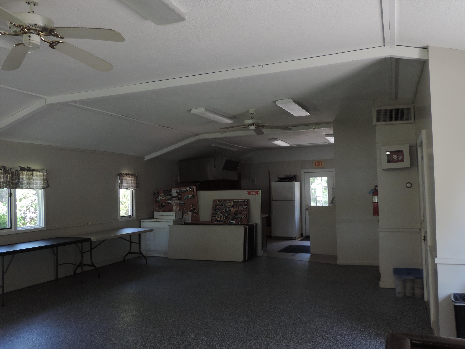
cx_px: 232
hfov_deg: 60.0
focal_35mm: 30
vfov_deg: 46.8
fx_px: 403
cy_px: 174
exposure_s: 1/30
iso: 180
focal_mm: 5.3
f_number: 3.1
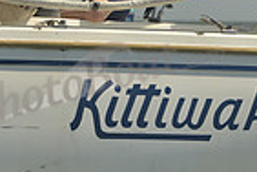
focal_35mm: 515
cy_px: 10
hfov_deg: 4.0
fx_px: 3676
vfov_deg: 2.7
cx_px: -124
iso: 280
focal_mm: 125
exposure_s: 1/1000
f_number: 7.1
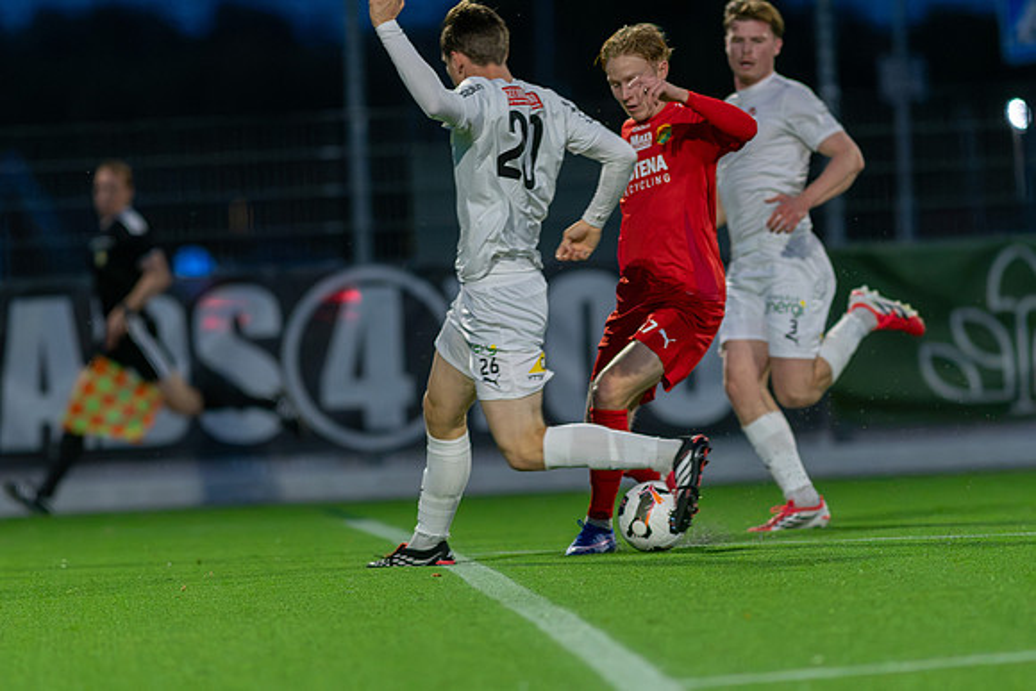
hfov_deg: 4.5
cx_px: 518
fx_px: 13266
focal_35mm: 461
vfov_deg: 3.0
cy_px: 346
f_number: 3.2
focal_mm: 300
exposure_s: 1/800
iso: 8000
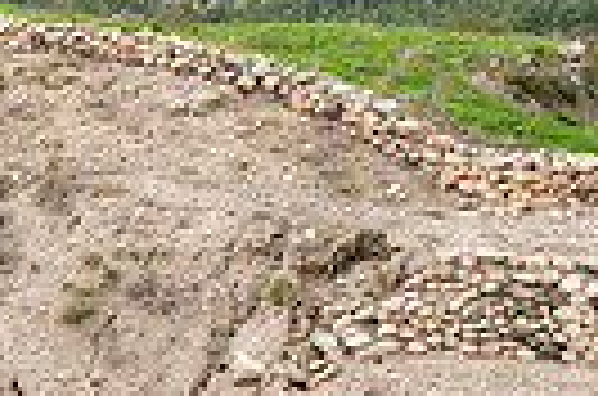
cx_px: -616
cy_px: 623
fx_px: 1740
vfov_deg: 12.3
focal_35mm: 105
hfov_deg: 15.4
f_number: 3.5
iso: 100
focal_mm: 24
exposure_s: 1/500
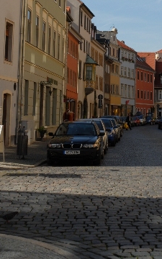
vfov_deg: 21.9
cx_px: 126
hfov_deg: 13.8
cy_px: 63
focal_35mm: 94
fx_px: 664
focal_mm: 38
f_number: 8
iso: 100
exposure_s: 1/250
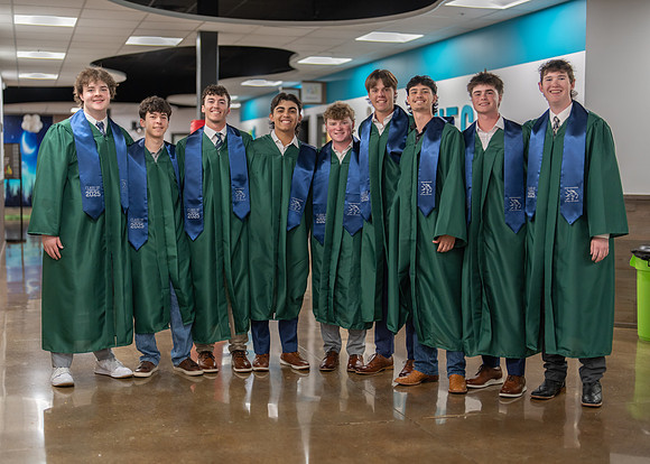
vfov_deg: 26.6
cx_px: 325
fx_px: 980
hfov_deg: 36.7
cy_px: 232
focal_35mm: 53
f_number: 1.2
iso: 640
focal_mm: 50
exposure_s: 1/500
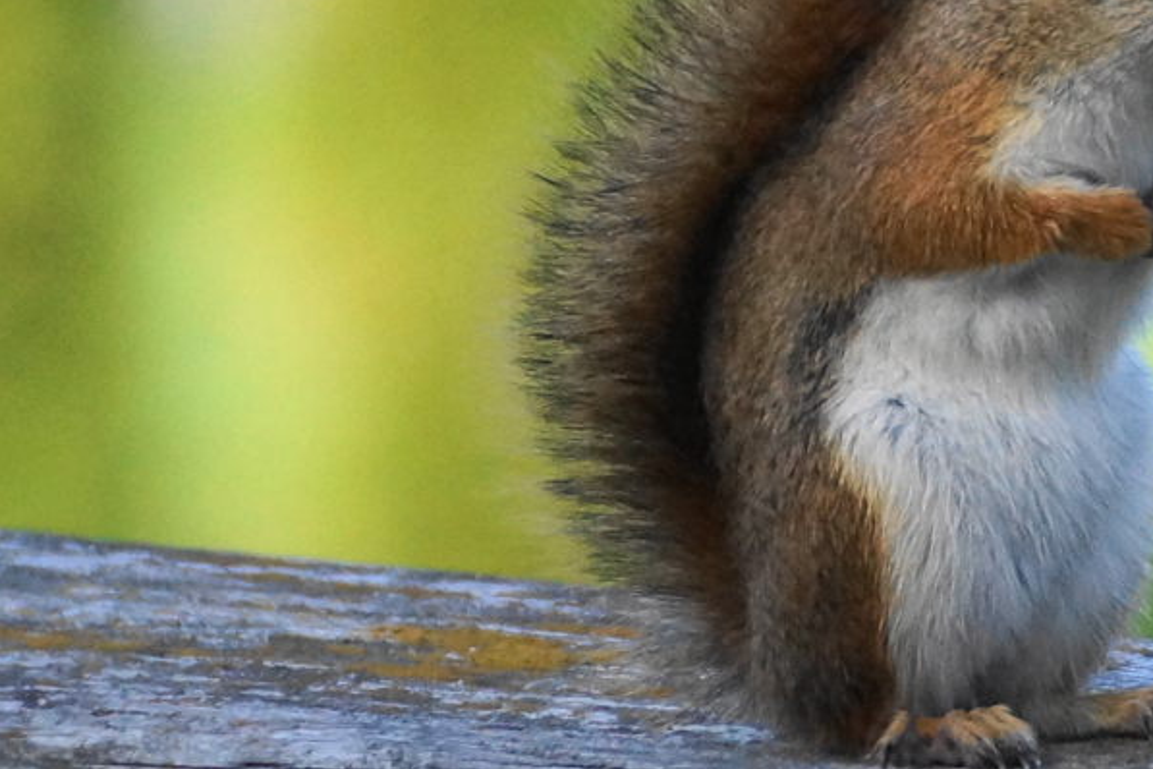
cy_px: 176
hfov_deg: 3.3
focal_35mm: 627
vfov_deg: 2.2
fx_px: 20080
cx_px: 960
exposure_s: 1/400
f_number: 6.3
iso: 1000
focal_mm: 250
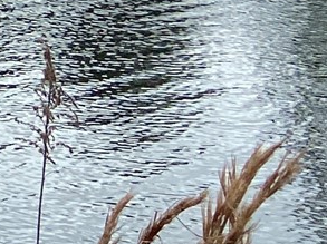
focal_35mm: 182
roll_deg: +2.5
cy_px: -336
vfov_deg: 7.6
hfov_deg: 8.7
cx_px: -704
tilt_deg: +1.1
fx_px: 1717
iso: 32
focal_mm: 4.25
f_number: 1.8
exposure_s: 1/1838
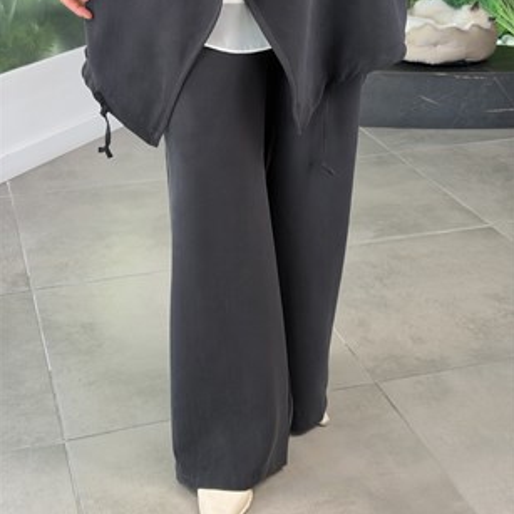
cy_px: 203
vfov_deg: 30.0
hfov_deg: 30.0
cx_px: 258
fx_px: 958
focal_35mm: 57
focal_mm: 6.76
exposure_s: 1/121
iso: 64
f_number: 1.78
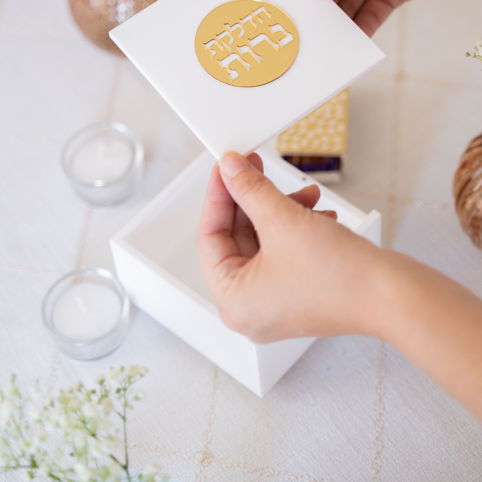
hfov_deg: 19.9
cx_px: 259
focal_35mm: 87
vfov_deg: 19.8
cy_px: 113
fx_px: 1371
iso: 1600
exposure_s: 1/400
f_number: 2.8
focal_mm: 60
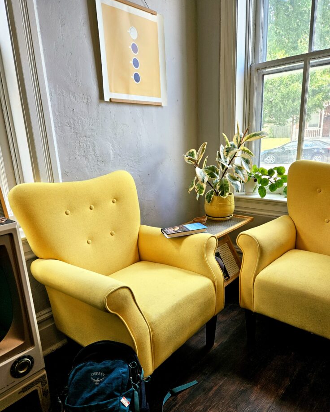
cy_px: 219
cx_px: 165
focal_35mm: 25
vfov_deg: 68.0
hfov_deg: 56.8
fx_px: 305
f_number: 1.8
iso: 100
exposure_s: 1/120
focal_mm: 5.4
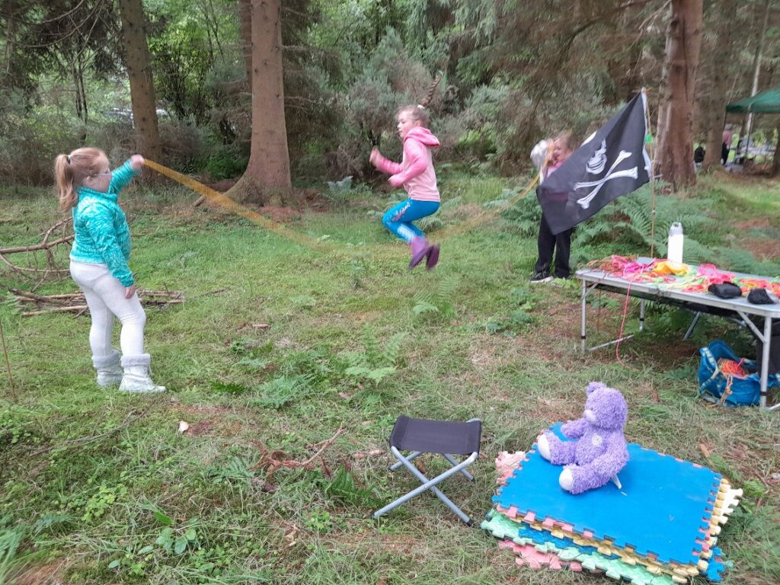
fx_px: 608
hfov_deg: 65.3
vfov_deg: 51.4
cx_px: 390
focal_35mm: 27
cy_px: 292
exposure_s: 1/50
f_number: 1.8
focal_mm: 4
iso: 80
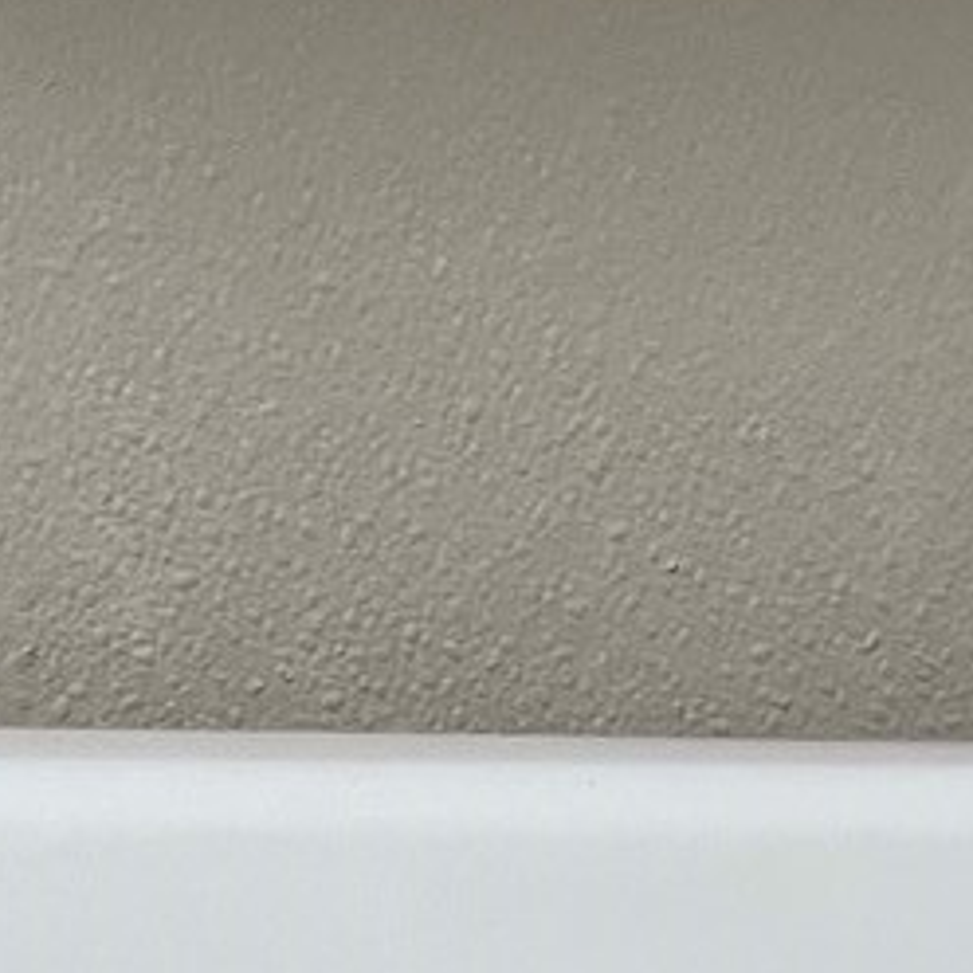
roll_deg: +1.4
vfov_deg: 7.5
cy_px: 3362
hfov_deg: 9.2
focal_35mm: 190
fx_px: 6042
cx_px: 761
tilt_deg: -23.9
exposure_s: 1/60
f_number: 1.6
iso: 64
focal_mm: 5.1
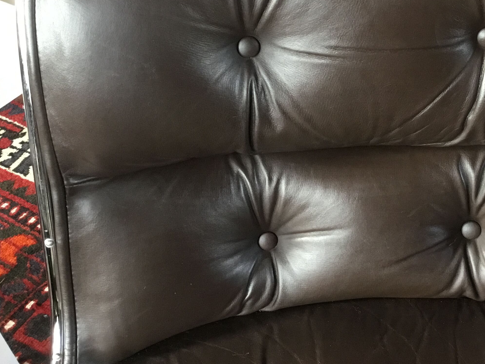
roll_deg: -0.3
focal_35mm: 51
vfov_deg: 28.4
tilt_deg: -40.3
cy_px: 120
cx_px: 359
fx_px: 715
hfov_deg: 36.7
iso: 200
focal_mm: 3.3
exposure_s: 1/33
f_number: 2.4
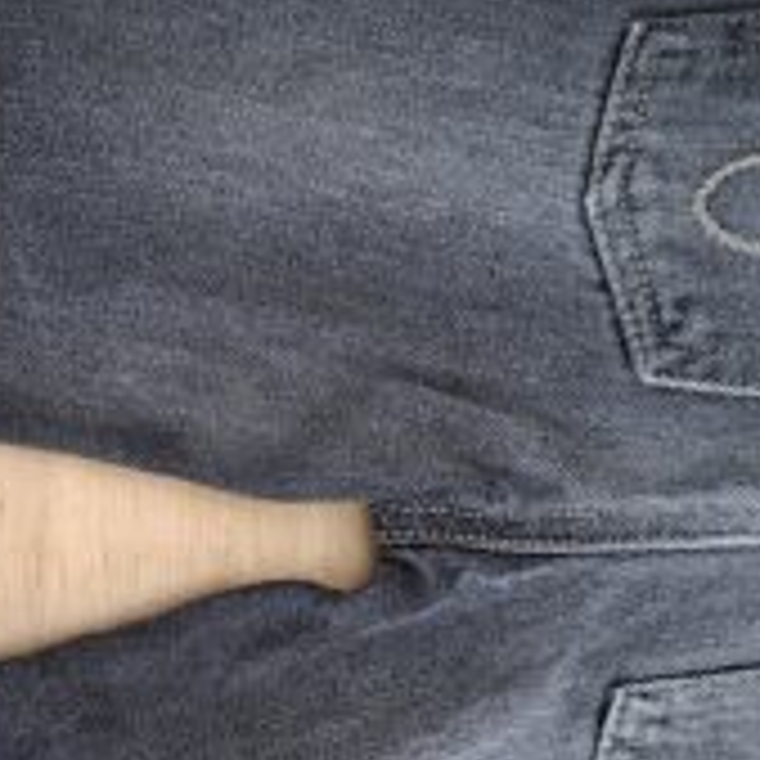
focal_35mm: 72
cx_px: 135
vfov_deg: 23.8
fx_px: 1788
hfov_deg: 23.6
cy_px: 558
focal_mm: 5.54
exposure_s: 1/218
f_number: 1.8
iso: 50
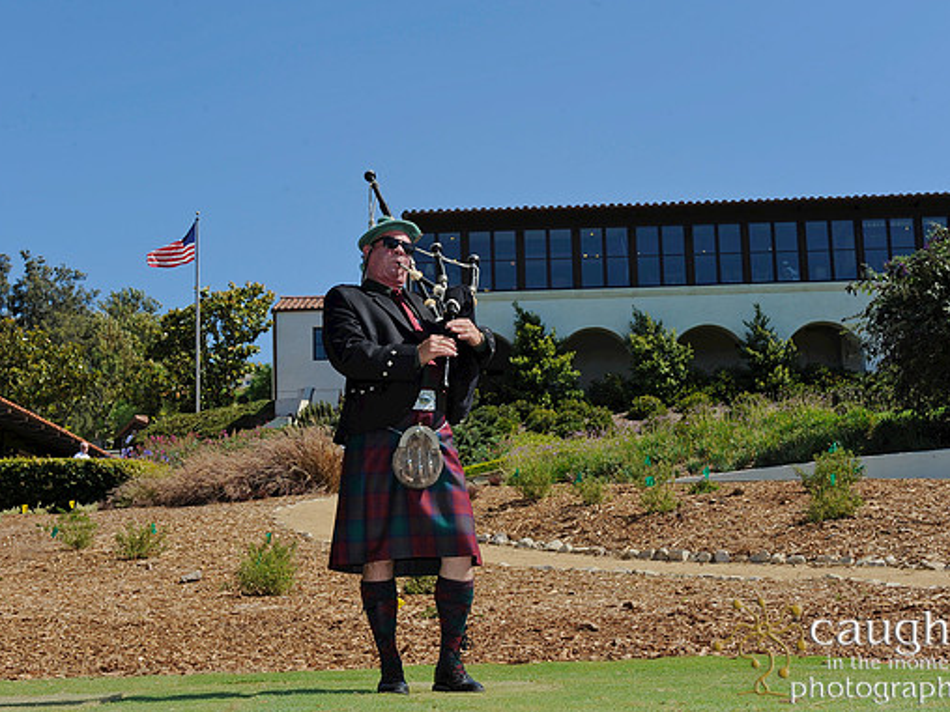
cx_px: 439
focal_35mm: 57
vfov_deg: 25.7
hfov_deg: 33.8
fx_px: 1564
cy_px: 357
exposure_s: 1/250
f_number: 11
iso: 200
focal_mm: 52
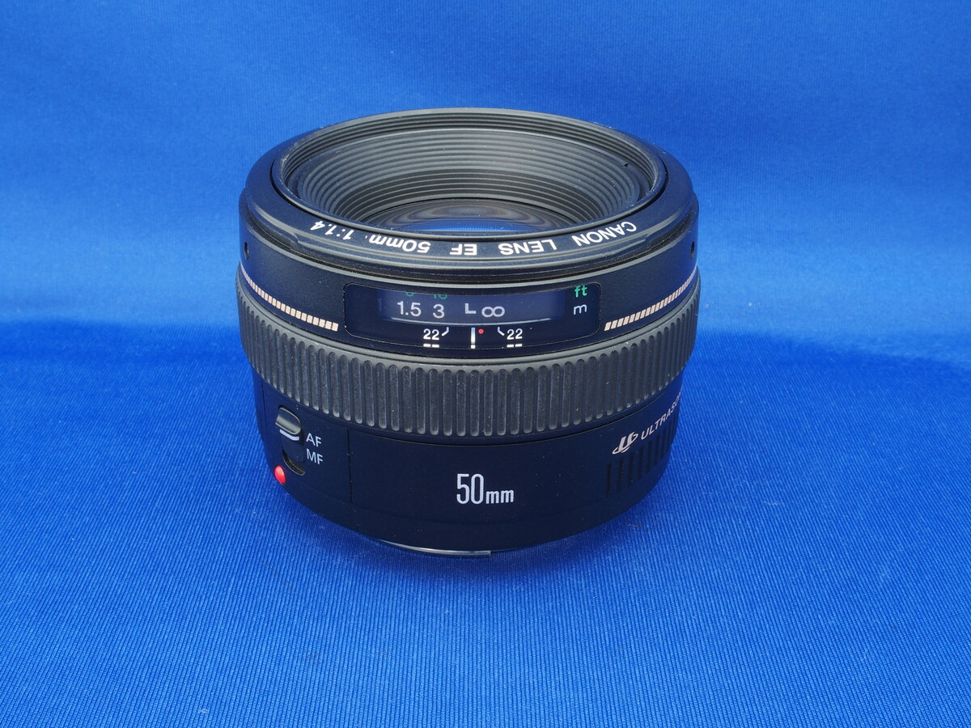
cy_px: 364
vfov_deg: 31.5
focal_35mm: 46
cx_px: 486
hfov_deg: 41.2
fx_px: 1290
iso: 100
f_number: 8
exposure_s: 2.5
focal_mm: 9.8
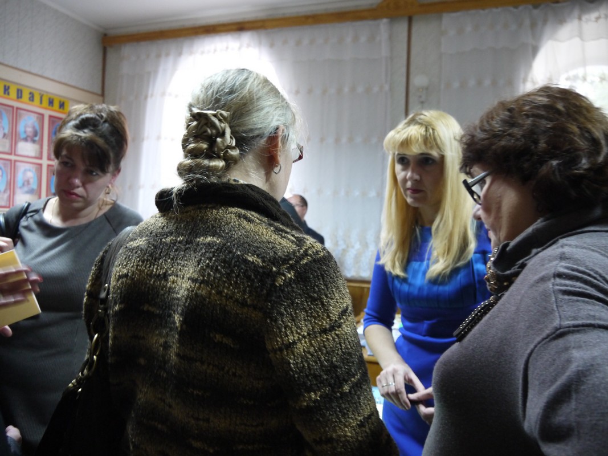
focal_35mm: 28
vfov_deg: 49.7
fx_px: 492
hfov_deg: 63.4
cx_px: 304
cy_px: 228
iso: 800
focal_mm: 14
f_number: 3.5
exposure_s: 1/10
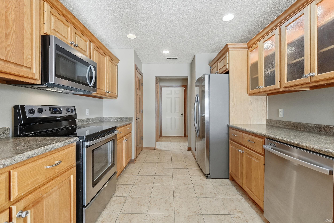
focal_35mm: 15
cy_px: 112
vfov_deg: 77.3
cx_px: 167
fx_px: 139
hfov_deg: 100.4
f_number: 4
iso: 800
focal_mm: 10
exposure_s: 1/1600
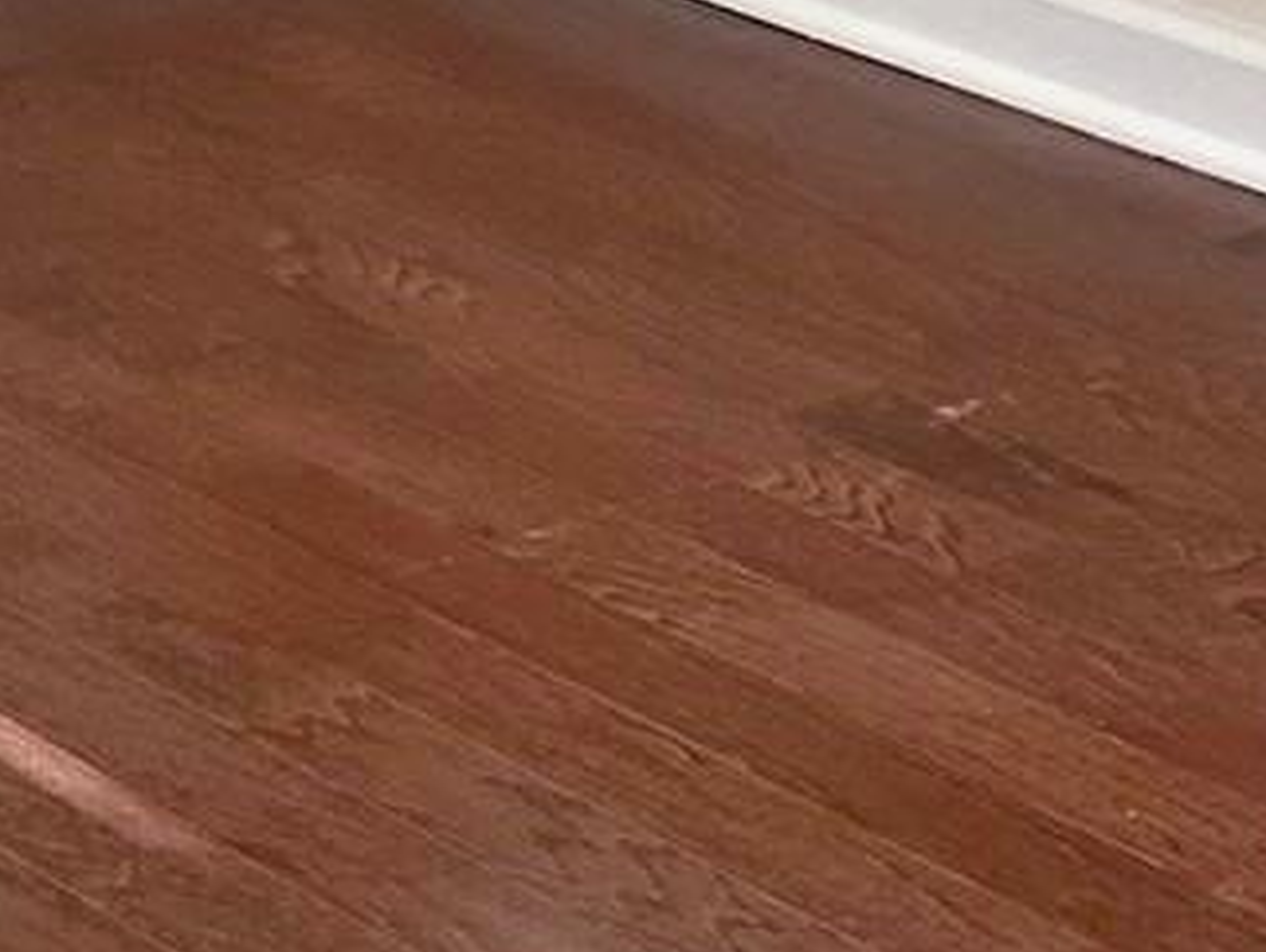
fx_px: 5565
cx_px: 239
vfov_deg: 9.0
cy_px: -1136
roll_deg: +0.1
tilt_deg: -5.5
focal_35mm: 152
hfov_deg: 12.9
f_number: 1.78
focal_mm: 6.86
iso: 80
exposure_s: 1/366
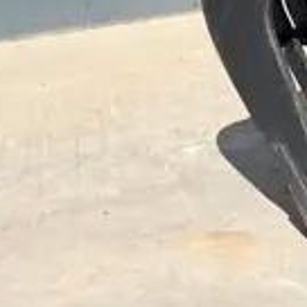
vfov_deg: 16.3
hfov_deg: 14.2
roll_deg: -0.2
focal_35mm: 100
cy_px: -115
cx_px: 634
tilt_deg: -10.2
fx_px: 1003
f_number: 1.78
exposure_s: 1/3759
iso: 80
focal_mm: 6.76
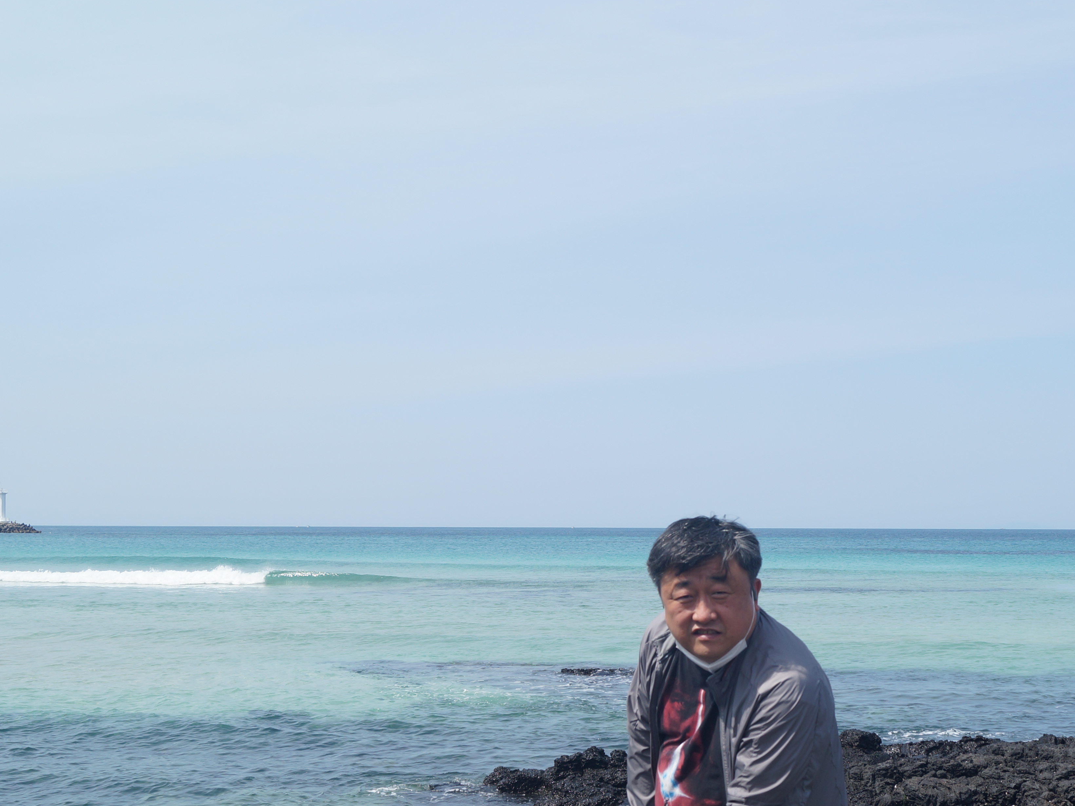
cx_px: 725
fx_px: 1739
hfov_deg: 34.0
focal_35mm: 56
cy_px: 514
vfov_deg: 26.0
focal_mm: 26
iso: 100
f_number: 8
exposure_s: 1/320
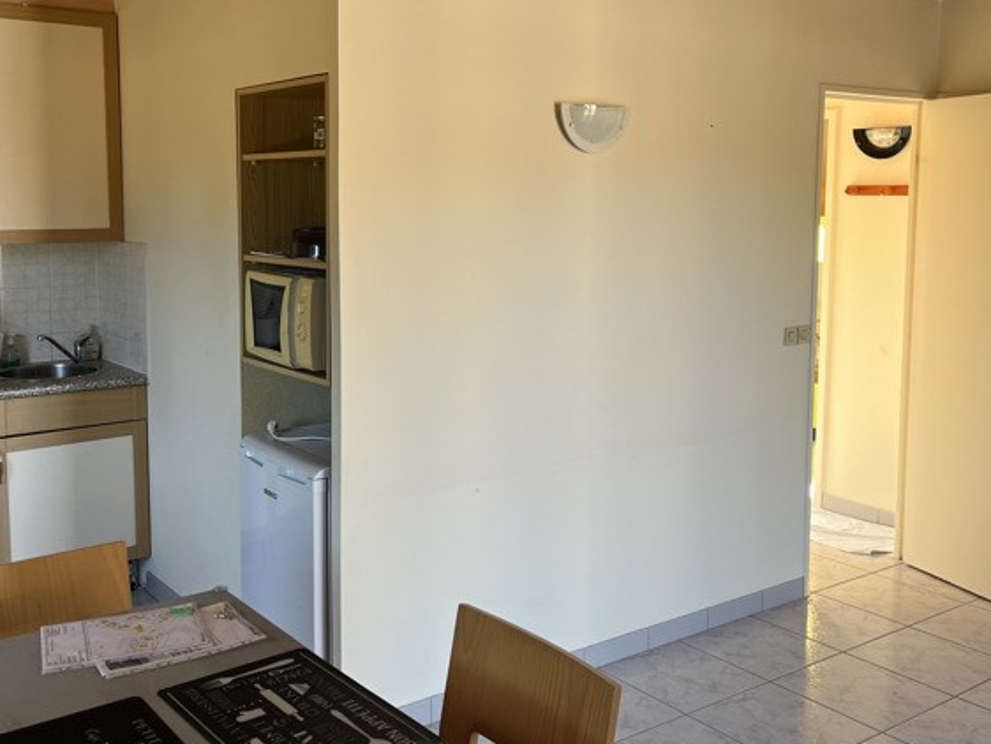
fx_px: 1060
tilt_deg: -5.0
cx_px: 425
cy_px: 305
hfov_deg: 50.0
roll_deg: +0.1
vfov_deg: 38.6
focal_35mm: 37
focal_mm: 5.1
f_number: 1.6
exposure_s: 1/121
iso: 40
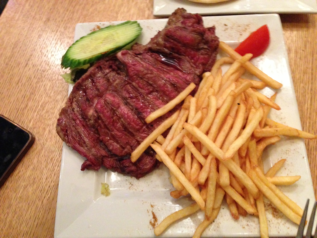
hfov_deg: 55.4
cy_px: 119
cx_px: 158
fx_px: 302
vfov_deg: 42.9
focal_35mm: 33
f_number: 2.4
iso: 640
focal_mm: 4.13
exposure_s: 1/15
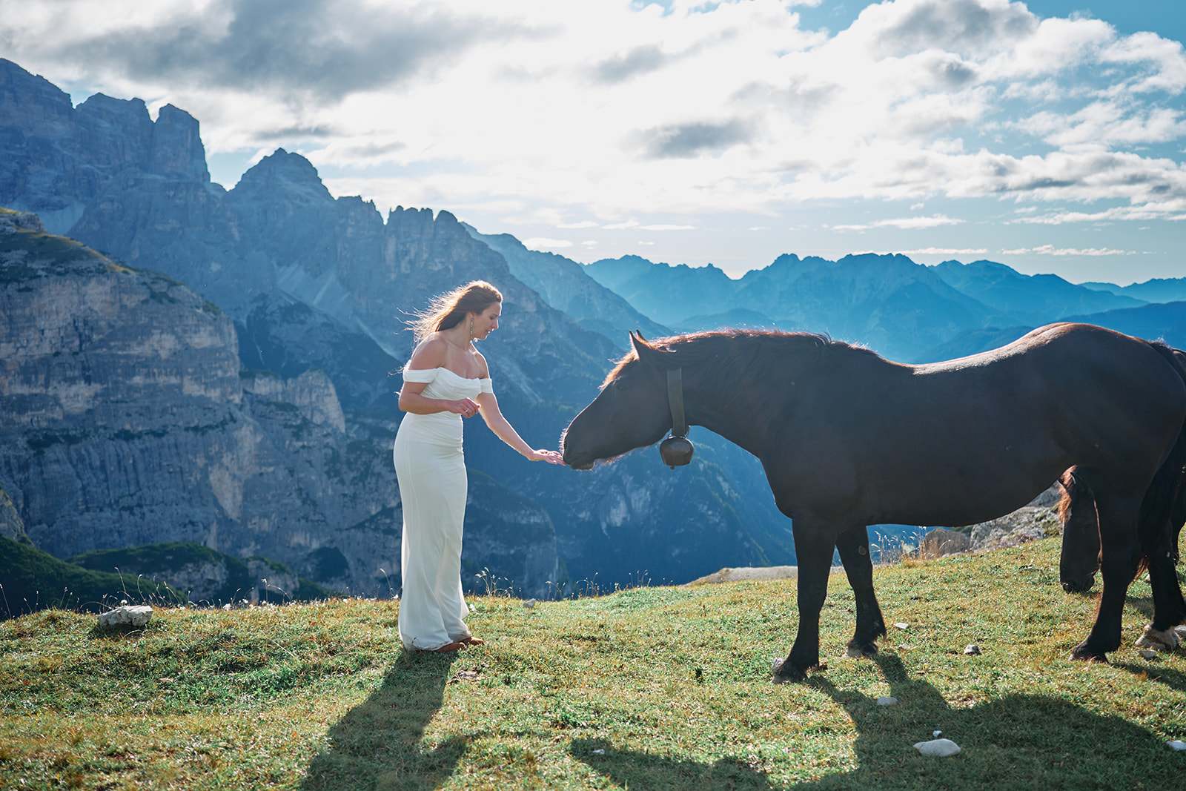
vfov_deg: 37.9
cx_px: 593
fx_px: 1153
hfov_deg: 54.4
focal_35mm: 35
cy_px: 396
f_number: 1.8
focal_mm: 23
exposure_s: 1/2900
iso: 125
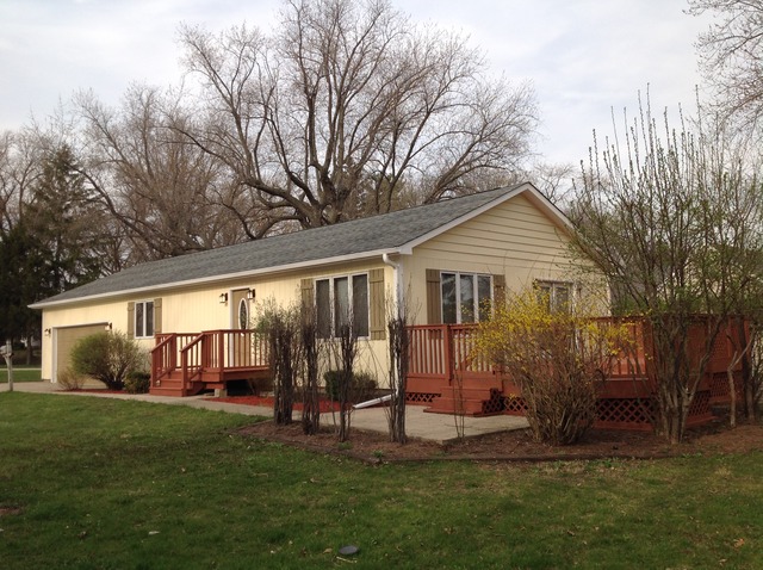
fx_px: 770
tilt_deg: +6.0
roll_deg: +1.3
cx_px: 382
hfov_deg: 52.7
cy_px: 285
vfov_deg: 40.6
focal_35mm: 35
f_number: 2.4
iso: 50
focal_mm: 4.28
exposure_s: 1/1163
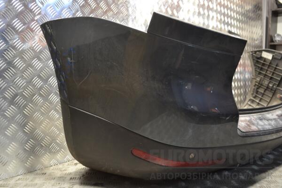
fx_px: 258
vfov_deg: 40.0
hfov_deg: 57.2
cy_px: 94
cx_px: 141
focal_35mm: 33
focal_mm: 22
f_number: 4
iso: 280
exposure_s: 1/30
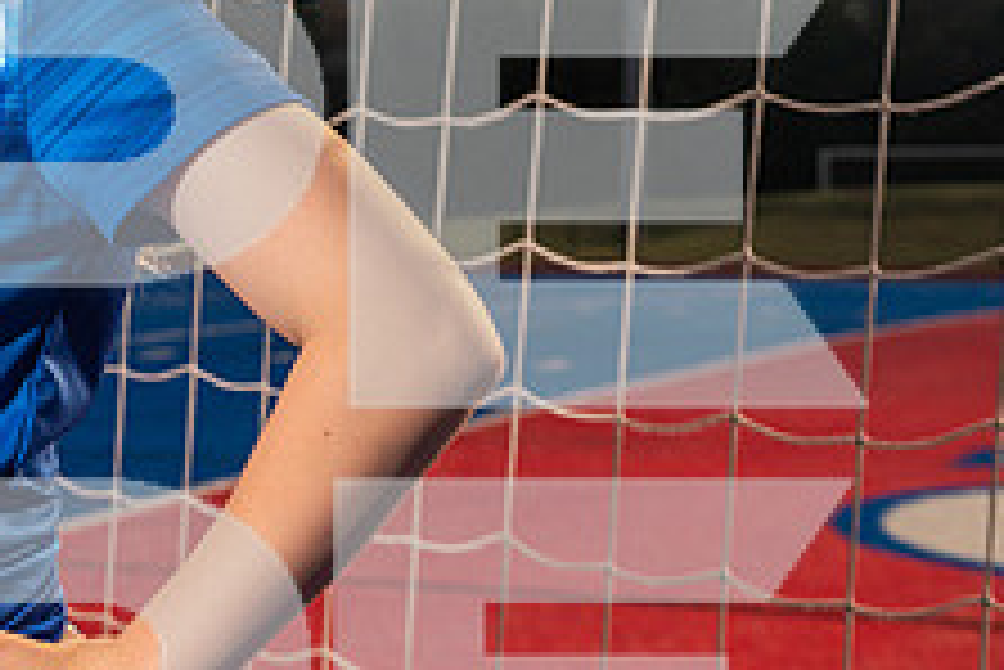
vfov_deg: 12.2
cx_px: -279
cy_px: 173
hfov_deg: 17.2
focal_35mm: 112
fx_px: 3125
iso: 100
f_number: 5.6
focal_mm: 43
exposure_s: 1/250
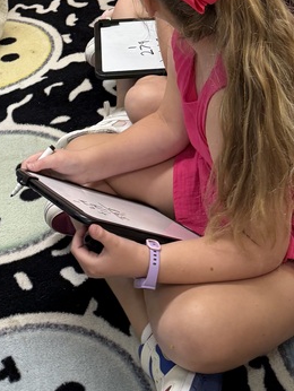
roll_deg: +2.4
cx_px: 168
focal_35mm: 71
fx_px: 803
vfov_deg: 23.3
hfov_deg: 20.7
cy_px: -153
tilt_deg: -16.2
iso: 250
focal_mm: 6.76
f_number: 1.78
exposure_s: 1/60
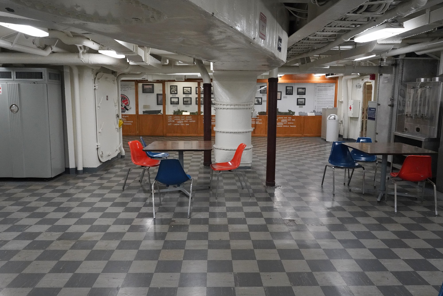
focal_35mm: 28
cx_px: 222
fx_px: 345
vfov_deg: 46.4
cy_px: 148
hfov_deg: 65.5
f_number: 11
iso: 6400
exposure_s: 1/80
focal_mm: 28
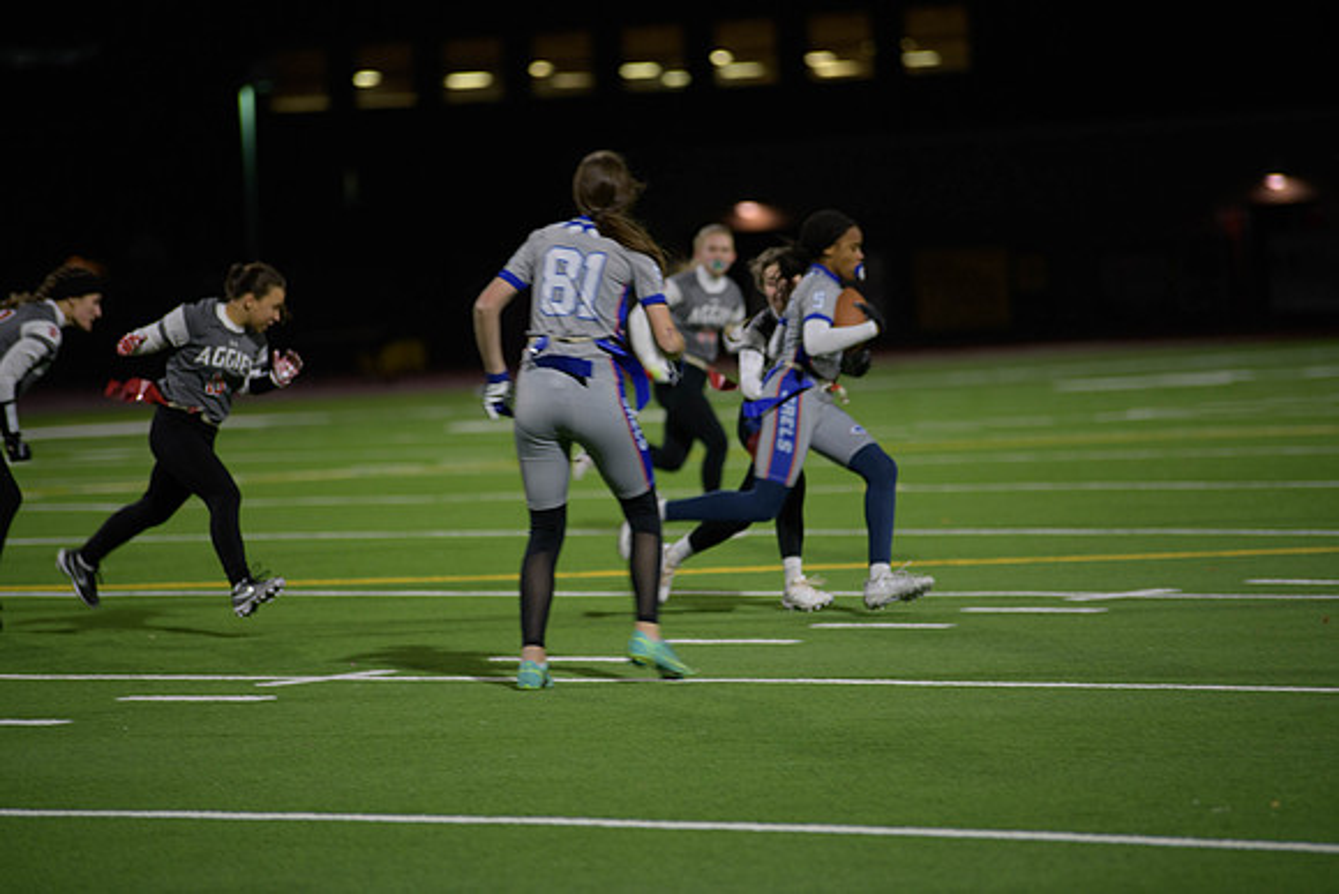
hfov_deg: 10.3
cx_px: 670
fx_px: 7440
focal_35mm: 200
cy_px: 447
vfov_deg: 6.9
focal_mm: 200
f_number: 2.8
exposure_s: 1/200
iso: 560
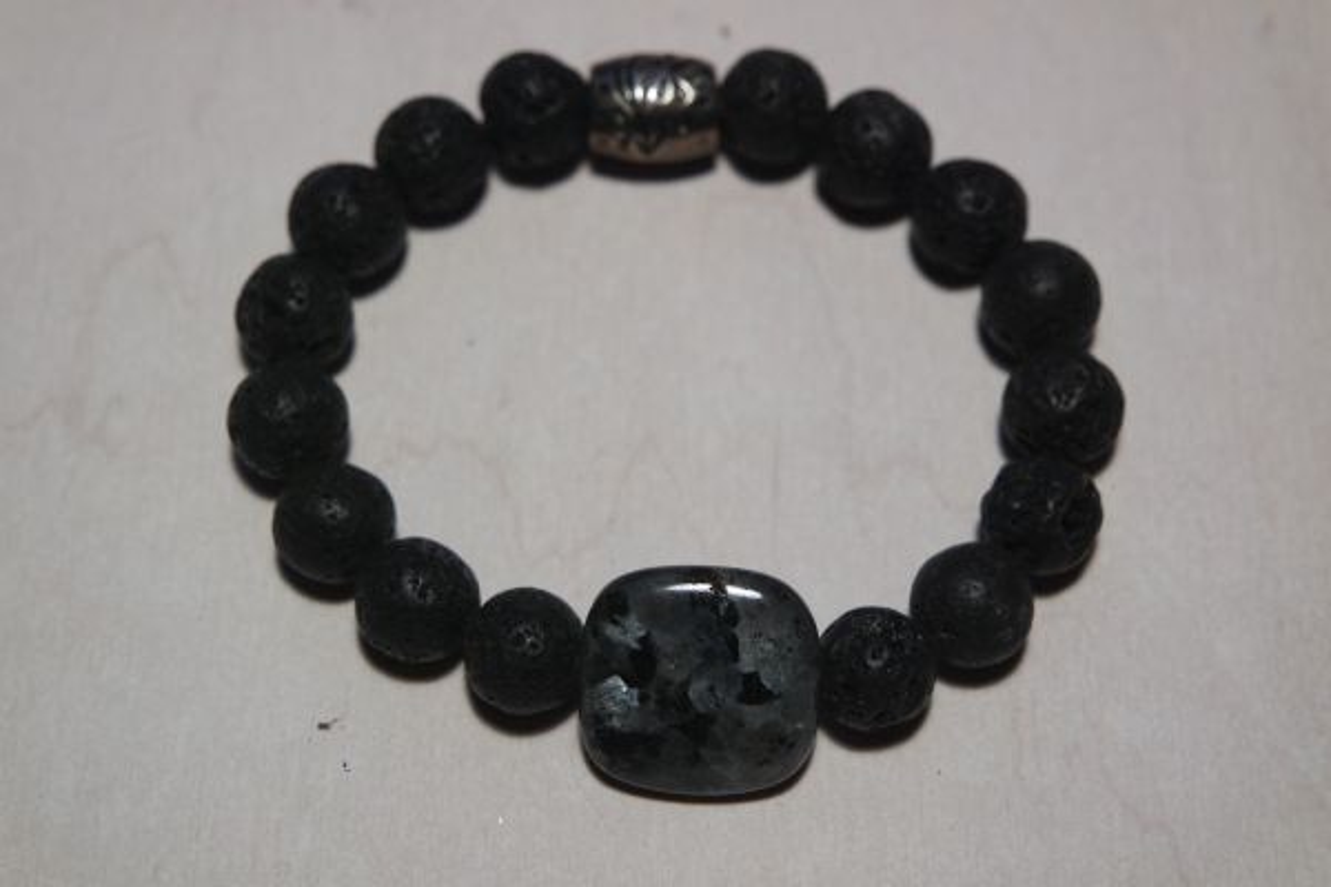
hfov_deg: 29.2
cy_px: 444
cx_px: 666
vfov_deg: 19.7
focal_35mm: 69
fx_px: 2551
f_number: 5.6
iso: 800
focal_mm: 45
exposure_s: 1/80
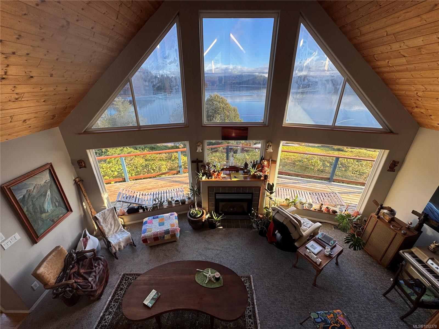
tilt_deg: -25.3
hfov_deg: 102.1
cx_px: 220
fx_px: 178
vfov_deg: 85.7
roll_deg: +0.5
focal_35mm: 14
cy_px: 164
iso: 50
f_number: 2.2
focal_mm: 2.22
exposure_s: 1/99
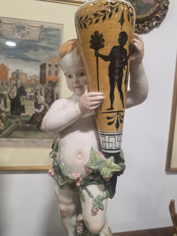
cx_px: 96
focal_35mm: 26
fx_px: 177
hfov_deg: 53.0
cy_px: 123
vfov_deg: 67.3
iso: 250
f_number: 1.7
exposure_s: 1/100
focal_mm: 6.3
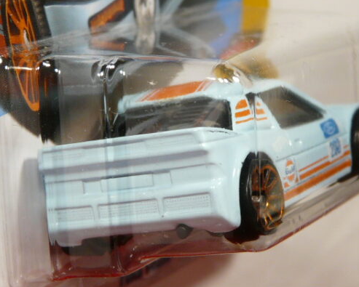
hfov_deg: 13.2
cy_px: 155
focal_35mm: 146
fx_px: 1552
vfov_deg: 10.6
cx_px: 202
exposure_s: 1/50
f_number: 3.2
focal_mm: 12.6
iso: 100
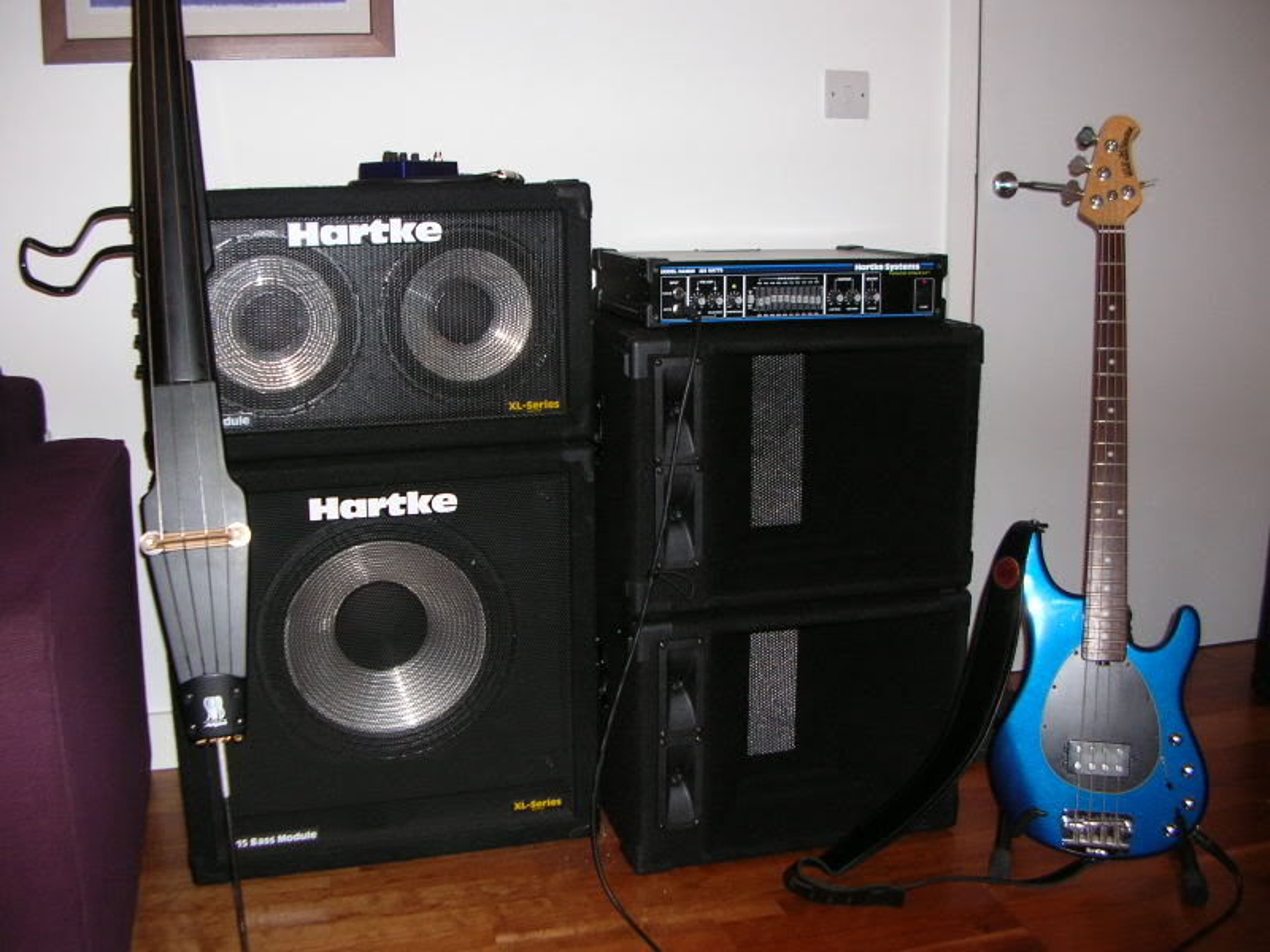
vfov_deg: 40.7
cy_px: 476
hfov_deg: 52.6
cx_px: 635
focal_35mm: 35
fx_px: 1284
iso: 85
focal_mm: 5.8
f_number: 2.8
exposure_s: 1/60.1
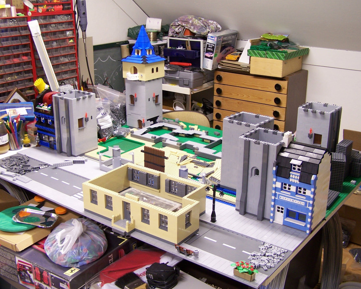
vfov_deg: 35.7
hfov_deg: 43.8
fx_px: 449
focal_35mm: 42
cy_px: 143
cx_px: 179
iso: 80
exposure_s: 1/4
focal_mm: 6.3
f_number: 2.8
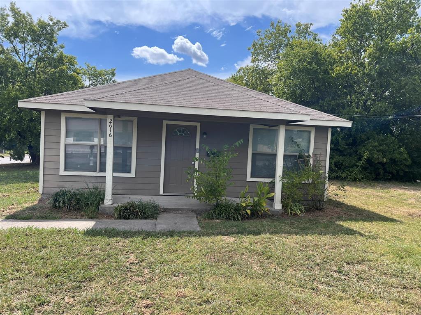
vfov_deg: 53.1
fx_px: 316
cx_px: 210
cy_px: 158
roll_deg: -5.3
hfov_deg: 67.3
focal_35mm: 26
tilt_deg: -8.0
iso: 50
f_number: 1.5
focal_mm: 5.7
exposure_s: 1/3077
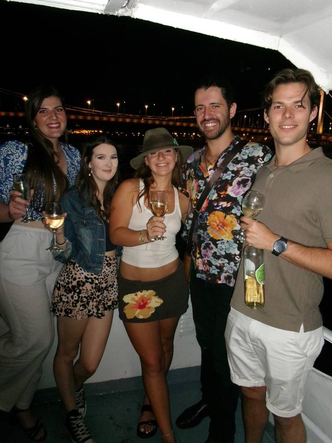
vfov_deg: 63.4
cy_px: 222
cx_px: 166
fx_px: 358
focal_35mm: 28
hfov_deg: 49.7
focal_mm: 5.1
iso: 640
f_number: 3.9
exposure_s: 1/34
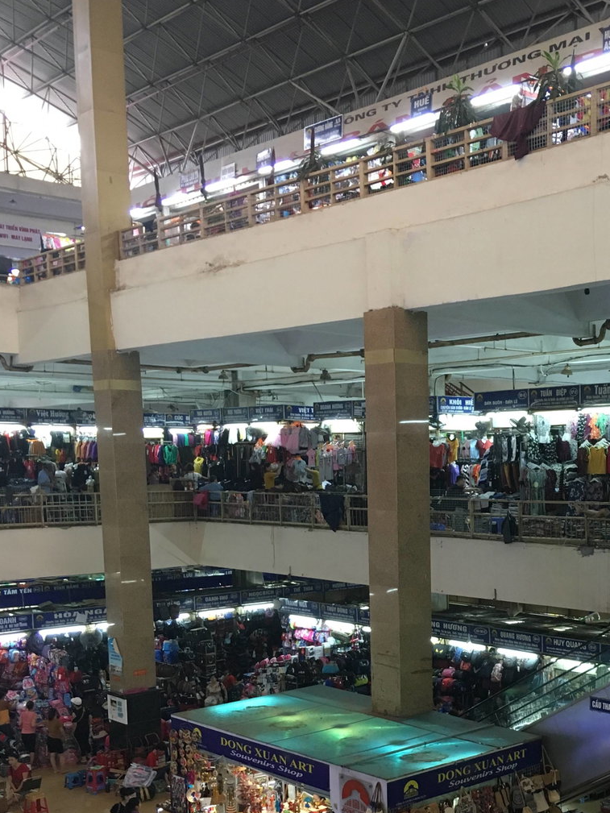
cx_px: 475
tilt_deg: -8.6
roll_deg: -0.2
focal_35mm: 46
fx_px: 1081
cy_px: 595
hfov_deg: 30.9
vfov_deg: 40.2
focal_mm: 4.15
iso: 160
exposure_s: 1/33
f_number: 2.2
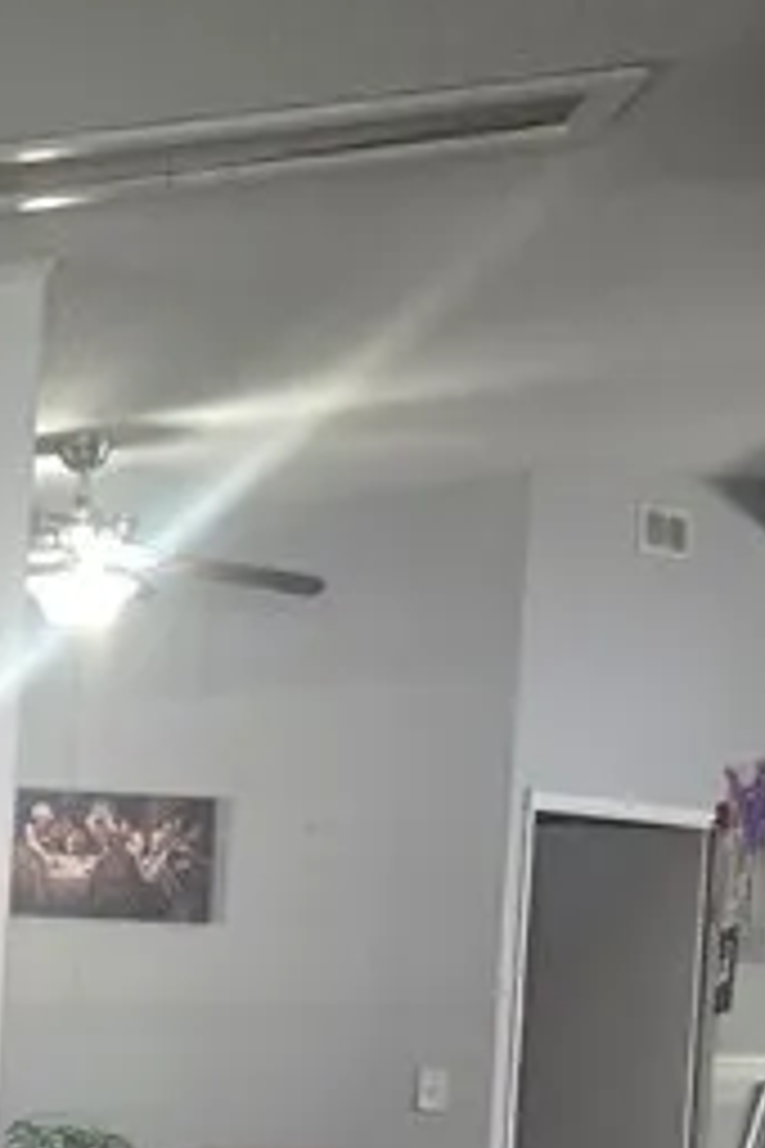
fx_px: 3060
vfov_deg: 20.5
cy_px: 1162
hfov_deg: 14.1
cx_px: 50
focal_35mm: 96
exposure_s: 1/60
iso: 640
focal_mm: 5.4
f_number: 1.8
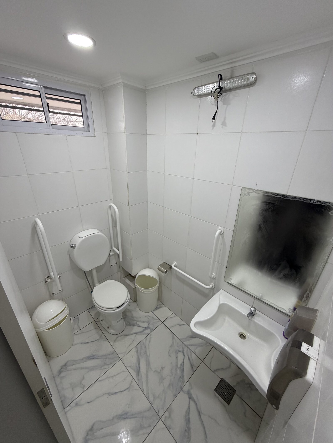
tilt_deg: -22.9
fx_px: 180
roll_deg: -1.7
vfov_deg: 102.1
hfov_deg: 85.7
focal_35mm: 14
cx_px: 166
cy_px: 222
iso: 250
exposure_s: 1/121
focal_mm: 2.22
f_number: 2.2
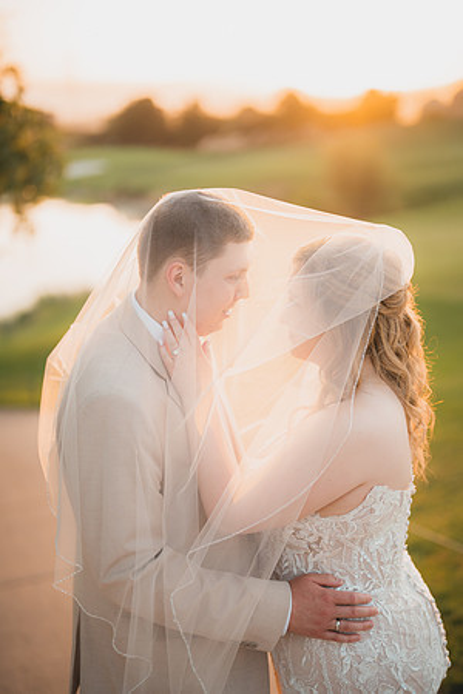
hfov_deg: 27.0
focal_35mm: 50
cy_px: 347
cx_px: 232
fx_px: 965
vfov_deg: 39.6
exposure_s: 1/400
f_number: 1.2
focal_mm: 50
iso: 125
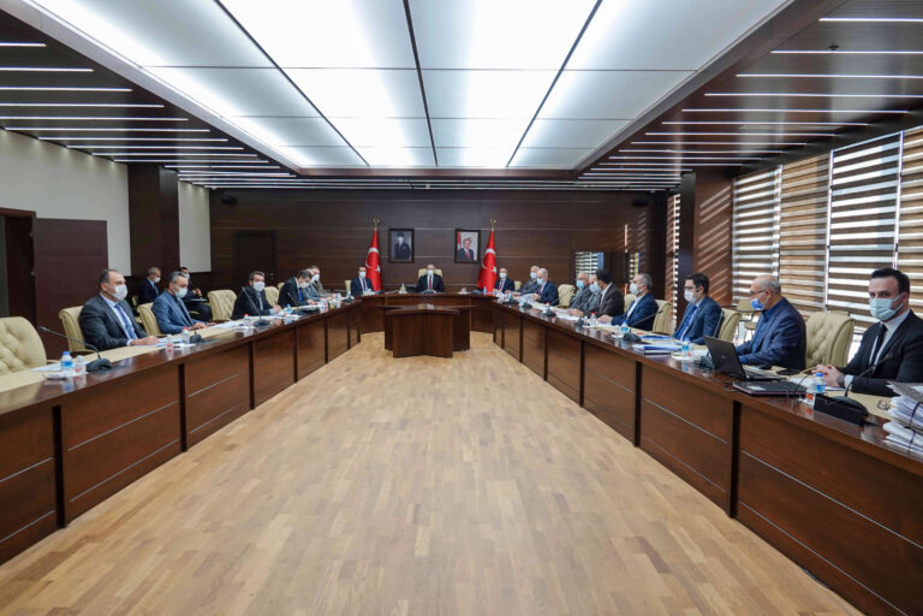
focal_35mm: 24
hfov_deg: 73.7
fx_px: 615
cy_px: 308
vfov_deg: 53.1
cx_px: 462
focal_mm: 8.8
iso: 100
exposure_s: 1/60
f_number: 2.4
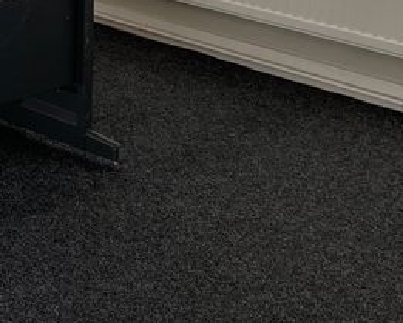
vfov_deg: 13.4
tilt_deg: -6.1
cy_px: -175
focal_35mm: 108
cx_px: -131
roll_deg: +0.1
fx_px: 1289
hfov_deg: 16.7
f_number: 1.6
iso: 32
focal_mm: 4.2
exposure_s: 1/191
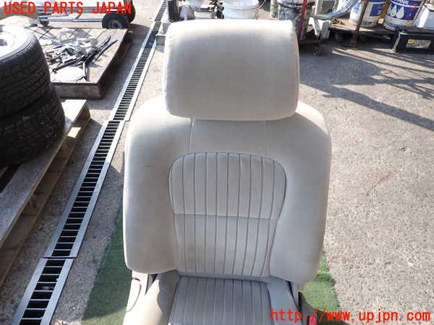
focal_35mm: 25
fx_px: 313
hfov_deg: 69.4
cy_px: 162
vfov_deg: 54.9
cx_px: 217
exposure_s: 1/320
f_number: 2.8
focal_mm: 4.5
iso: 100
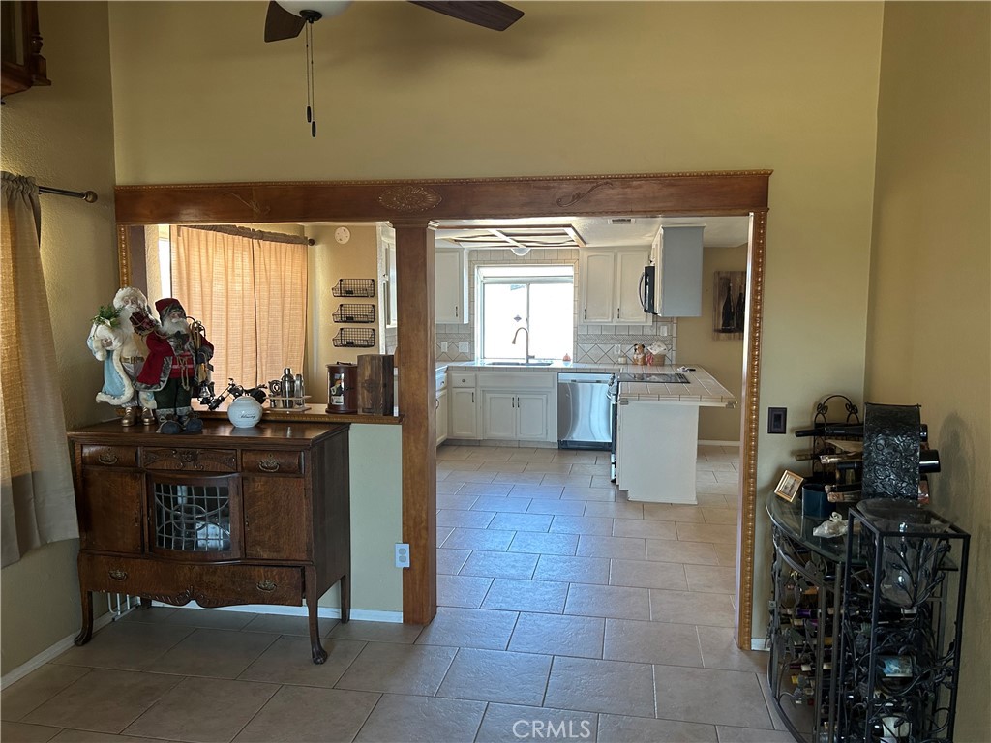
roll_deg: -0.7
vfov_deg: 53.1
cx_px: 496
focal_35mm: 26
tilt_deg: -6.1
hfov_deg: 67.3
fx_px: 744
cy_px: 372
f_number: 1.5
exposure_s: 1/81
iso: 125
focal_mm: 5.7
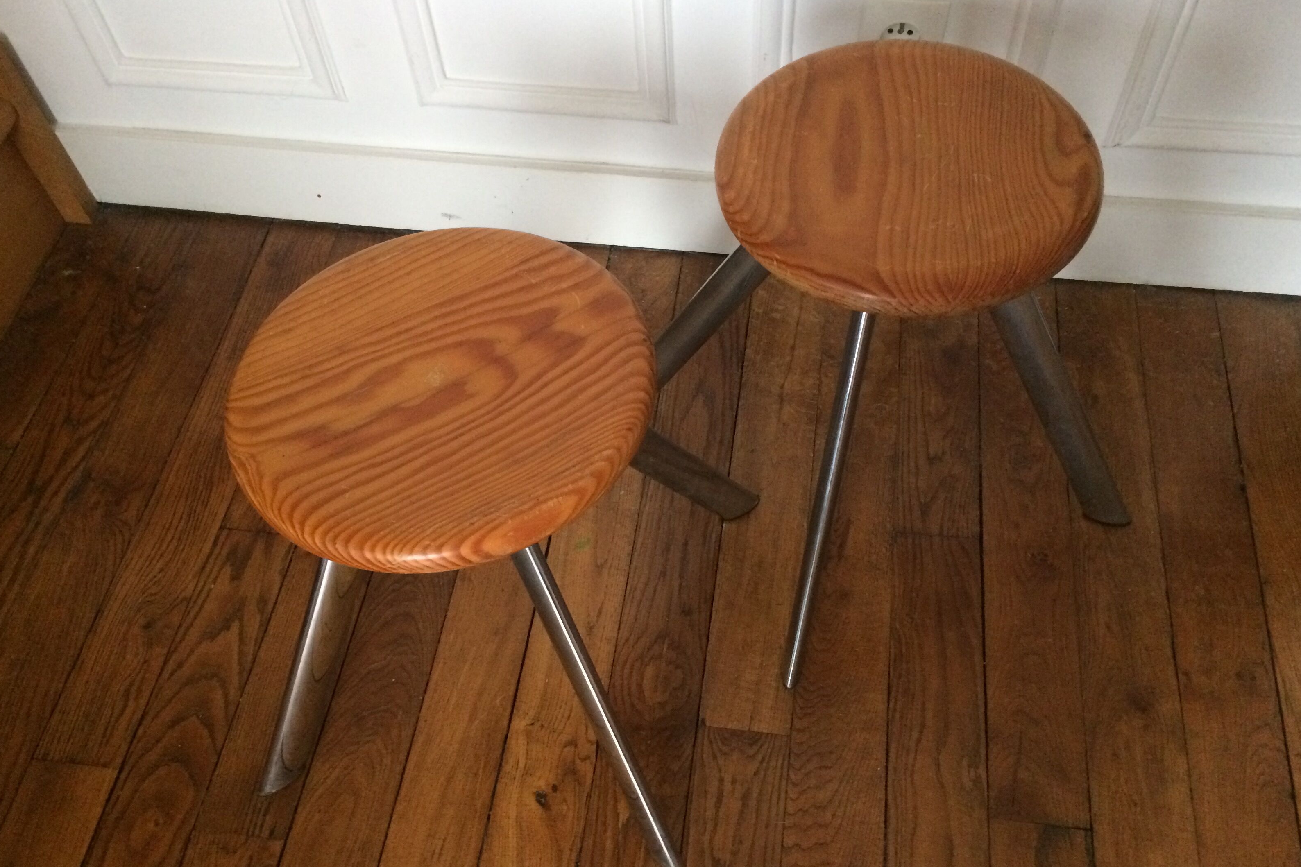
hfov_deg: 60.3
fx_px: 1120
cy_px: 487
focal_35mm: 31
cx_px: 659
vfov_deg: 42.2
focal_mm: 4.15
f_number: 2.2
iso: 320
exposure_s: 1/25
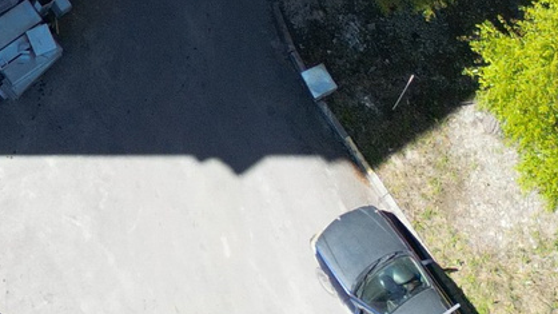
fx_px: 2367
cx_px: -368
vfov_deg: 6.5
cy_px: -795
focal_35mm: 160
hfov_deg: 12.5
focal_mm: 6.72
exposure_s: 1/1250
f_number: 1.7
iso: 120
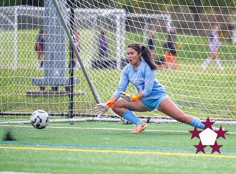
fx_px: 2066
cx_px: 170
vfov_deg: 4.8
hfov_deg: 6.5
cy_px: 65
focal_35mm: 305
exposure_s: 1/3200
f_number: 2.8
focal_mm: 200
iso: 800
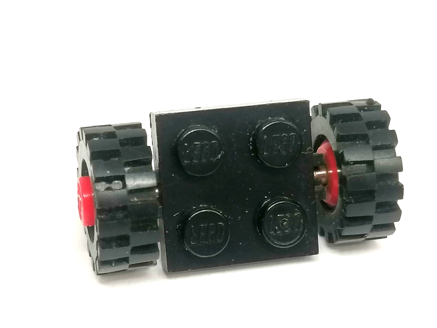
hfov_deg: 22.0
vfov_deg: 16.6
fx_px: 1124
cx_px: 218
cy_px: 164
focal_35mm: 89
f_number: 1.8
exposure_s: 1/100
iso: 80
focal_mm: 4.75
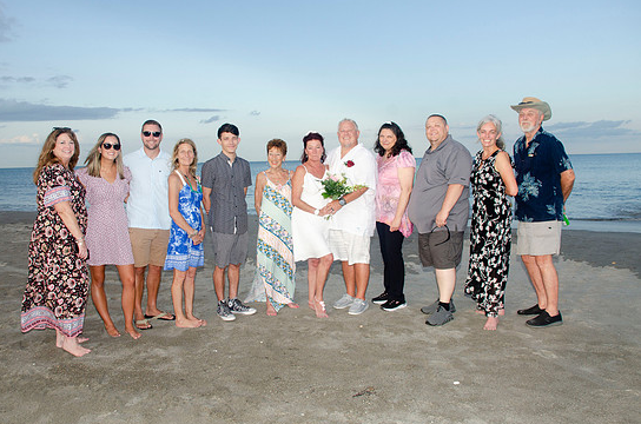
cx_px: 302
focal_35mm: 32
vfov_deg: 40.9
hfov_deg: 58.8
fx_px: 568
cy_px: 205
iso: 200
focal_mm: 20
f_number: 7.1
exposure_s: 1/250
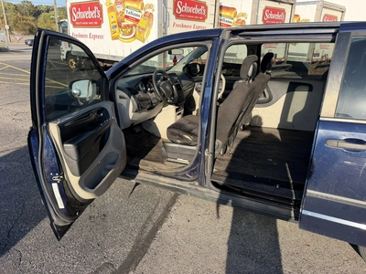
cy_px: 137
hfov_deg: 71.6
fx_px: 254
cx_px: 183
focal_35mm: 24
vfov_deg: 56.8
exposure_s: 1/1522
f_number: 1.78
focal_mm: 6.76
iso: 100
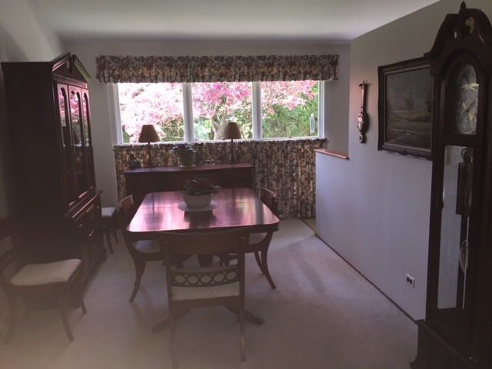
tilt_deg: -9.6
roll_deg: +1.3
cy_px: 184
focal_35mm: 29
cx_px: 246
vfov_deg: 48.2
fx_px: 412
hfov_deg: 61.7
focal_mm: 4.15
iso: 50
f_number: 2.2
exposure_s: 1/30
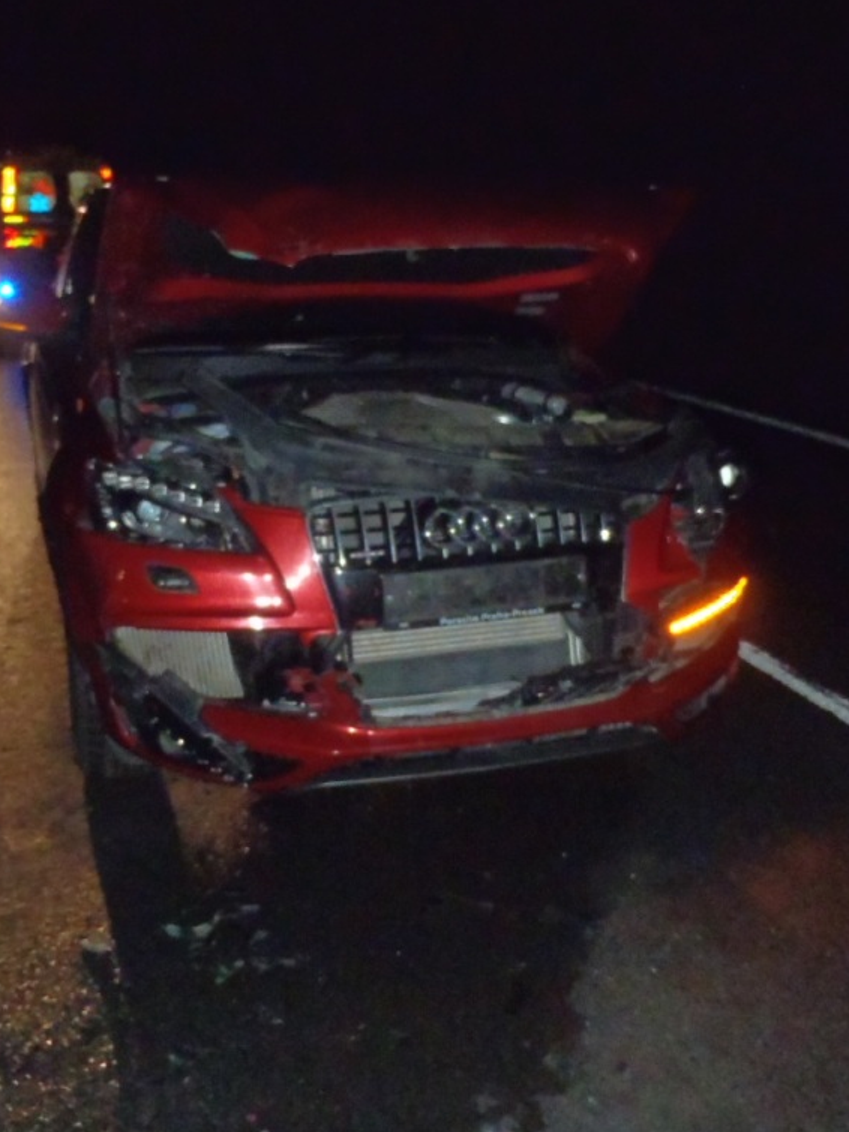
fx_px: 1243
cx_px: 394
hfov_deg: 37.7
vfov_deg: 49.0
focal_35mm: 38
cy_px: 561
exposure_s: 1/30
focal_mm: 5
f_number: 3.9
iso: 800
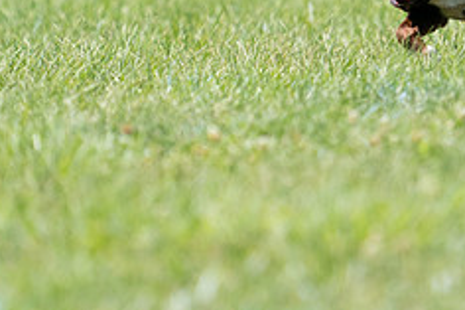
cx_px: 337
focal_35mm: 1037
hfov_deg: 2.0
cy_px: -68
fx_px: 13385
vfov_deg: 1.3
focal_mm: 422
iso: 1600
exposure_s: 1/4000
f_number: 6.3
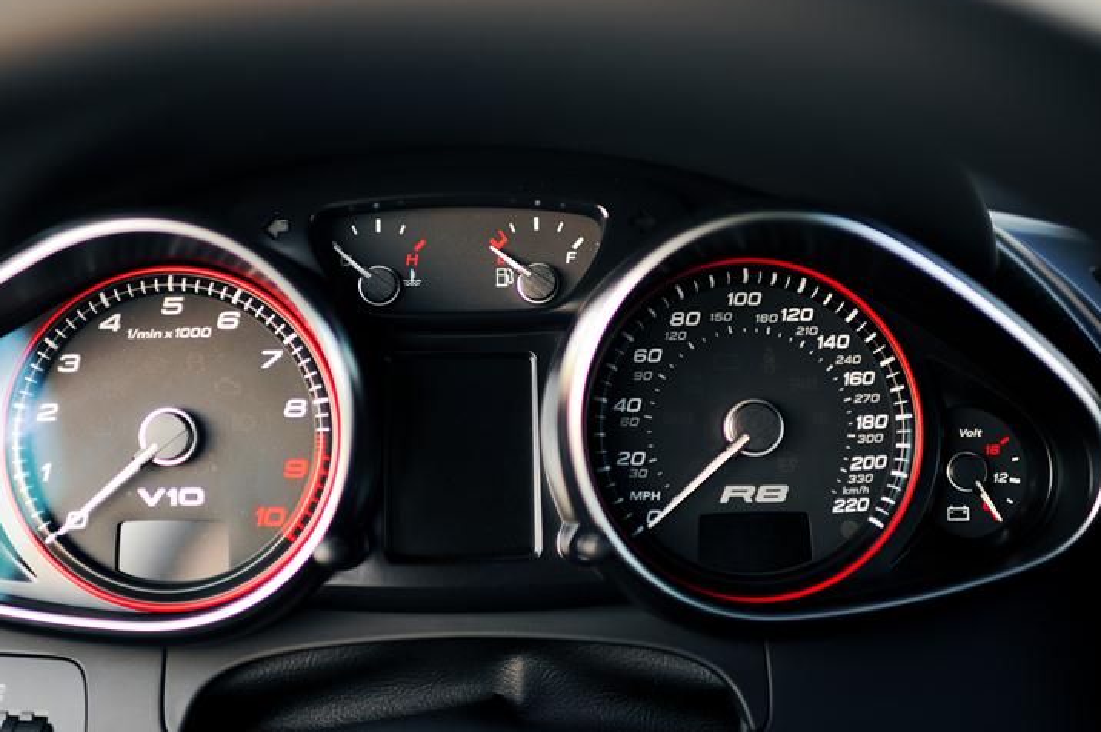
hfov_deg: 44.4
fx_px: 1344
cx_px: 458
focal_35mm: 44
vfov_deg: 30.4
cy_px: 319
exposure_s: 1/100
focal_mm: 35
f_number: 1.4
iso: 320
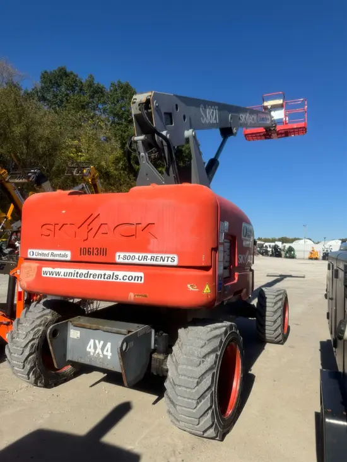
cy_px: 231
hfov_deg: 56.8
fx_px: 321
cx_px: 174
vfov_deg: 71.6
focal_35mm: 24
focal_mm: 6.76
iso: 80
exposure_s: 1/6410
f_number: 1.78
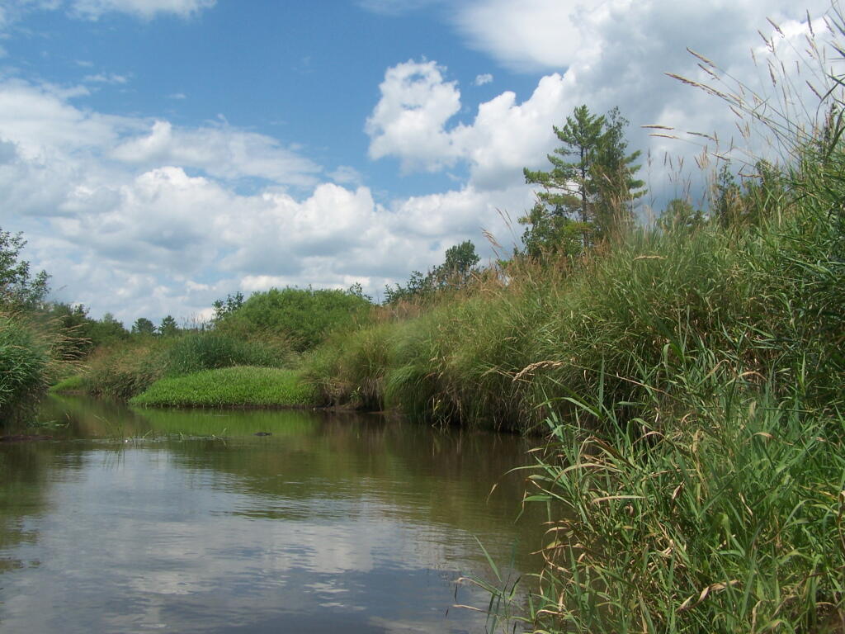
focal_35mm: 38
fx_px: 928
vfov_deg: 37.7
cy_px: 317
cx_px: 422
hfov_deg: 49.0
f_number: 5.6
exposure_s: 1/640
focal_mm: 6.3
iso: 80
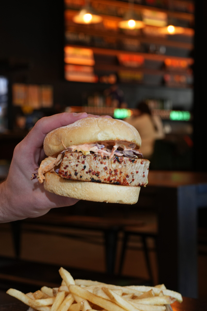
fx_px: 707
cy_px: 156
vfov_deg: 24.8
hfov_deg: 16.7
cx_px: 104
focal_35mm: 82
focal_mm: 55
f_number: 9
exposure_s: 1/6
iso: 500
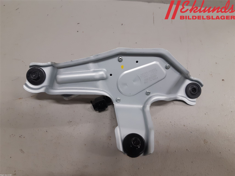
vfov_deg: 53.1
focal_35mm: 26
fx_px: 177
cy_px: 88
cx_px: 118
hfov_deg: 67.3
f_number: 1.7
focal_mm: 3.93
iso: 125
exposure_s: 1/50
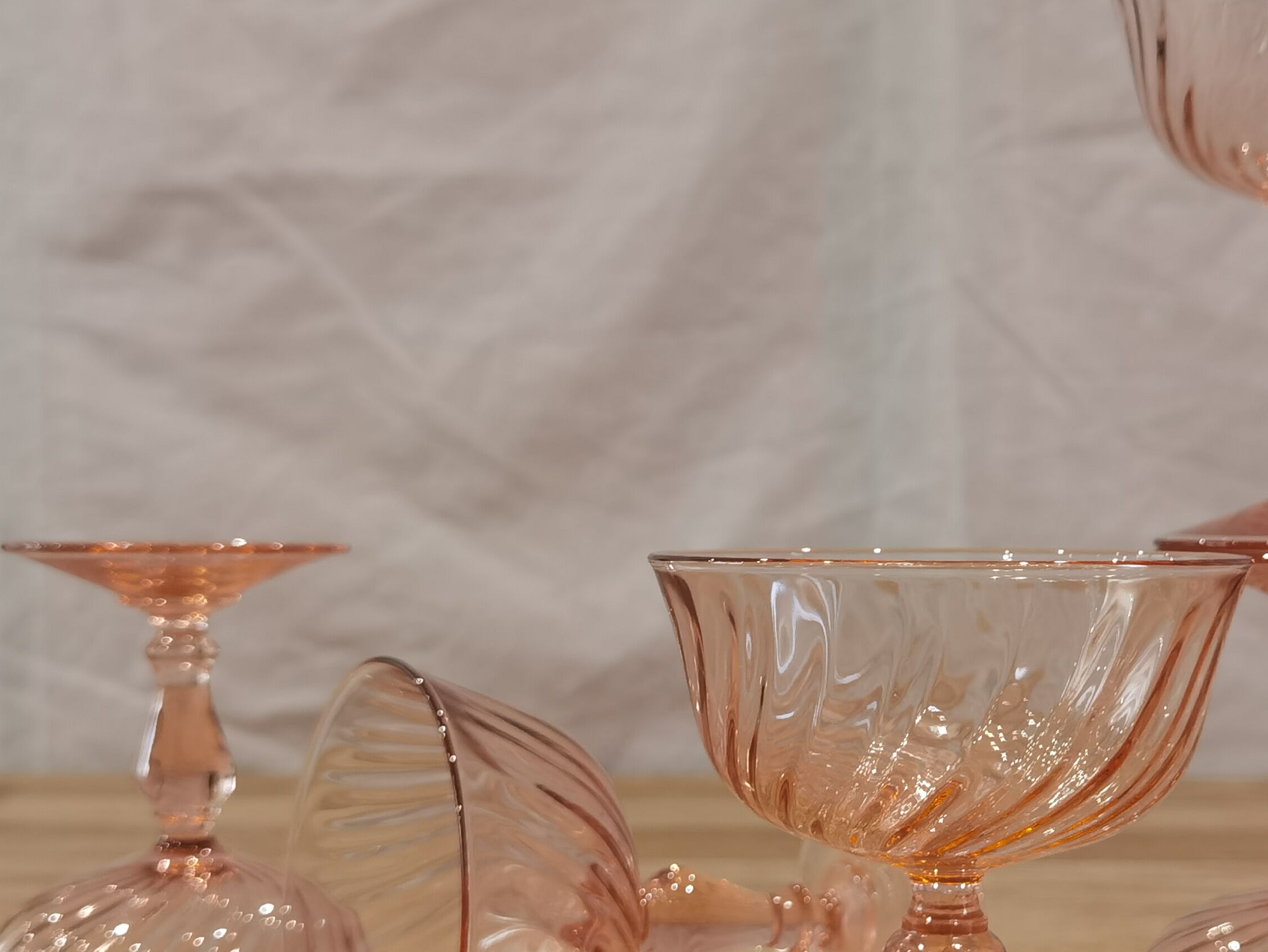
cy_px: 614
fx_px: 2052
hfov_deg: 33.9
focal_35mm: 56
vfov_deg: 26.0
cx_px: 888
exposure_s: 1/100
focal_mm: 6.71
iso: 160
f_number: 1.9
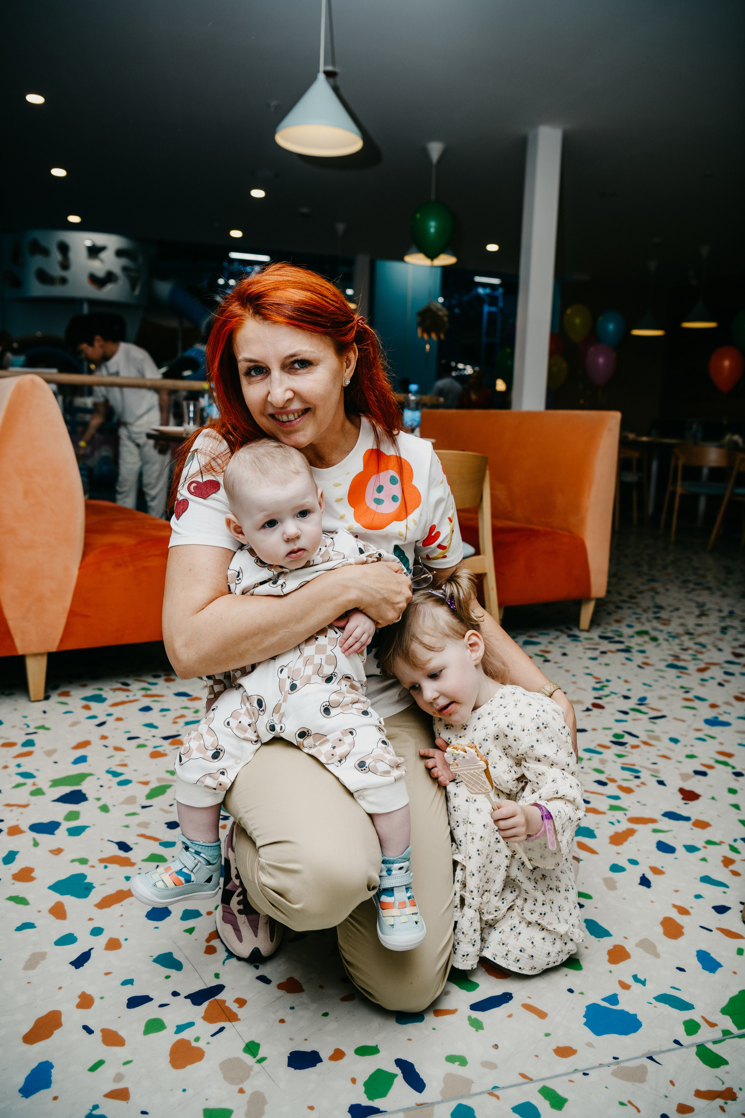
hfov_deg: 47.9
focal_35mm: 27
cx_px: 372
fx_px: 838
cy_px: 559
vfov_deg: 67.4
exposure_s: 1/160
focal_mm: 27
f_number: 3.5
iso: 125
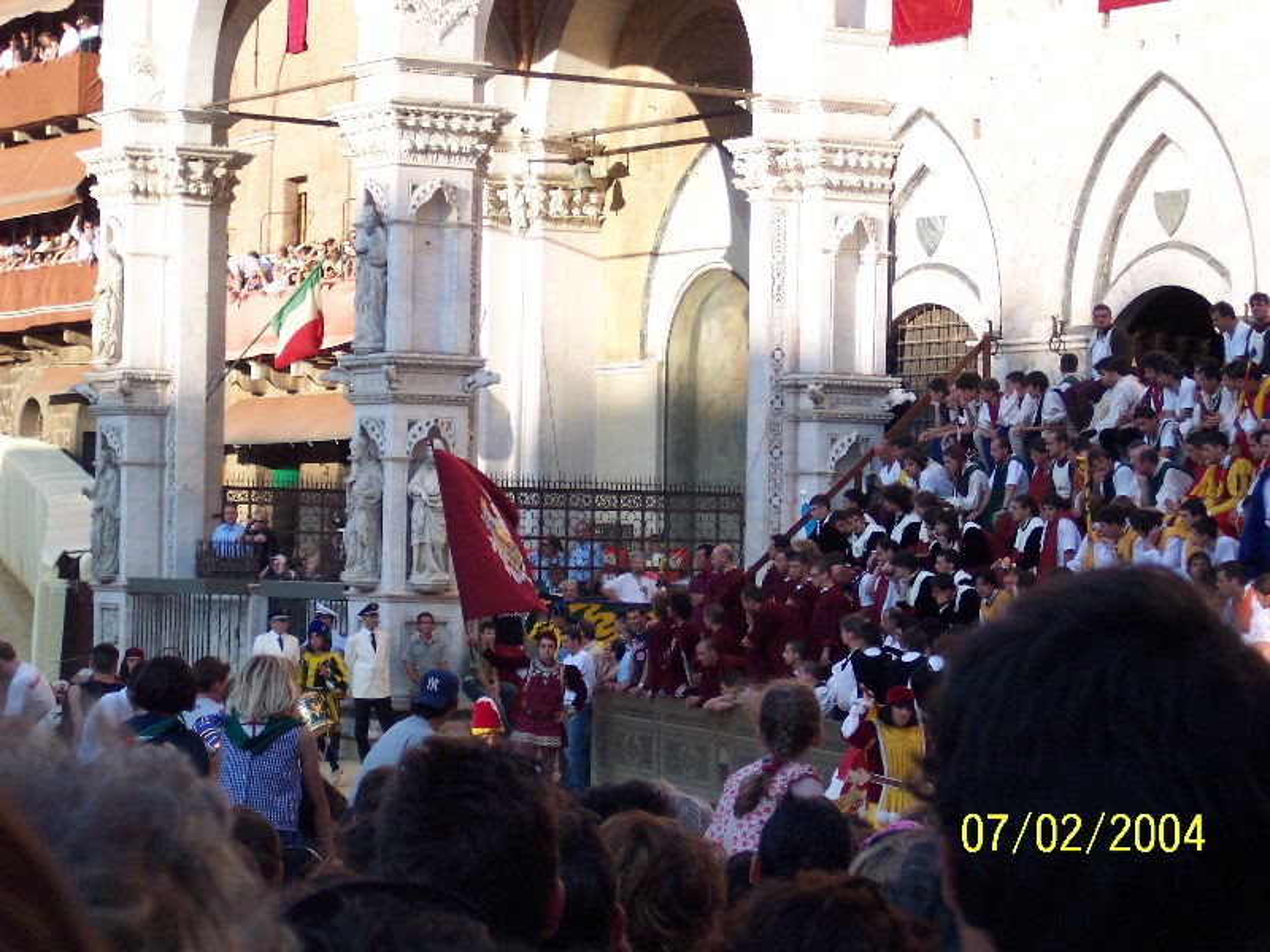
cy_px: 476
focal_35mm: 114
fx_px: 4182
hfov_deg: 17.3
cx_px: 635
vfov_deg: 13.0
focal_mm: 24
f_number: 4.8
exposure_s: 1/250
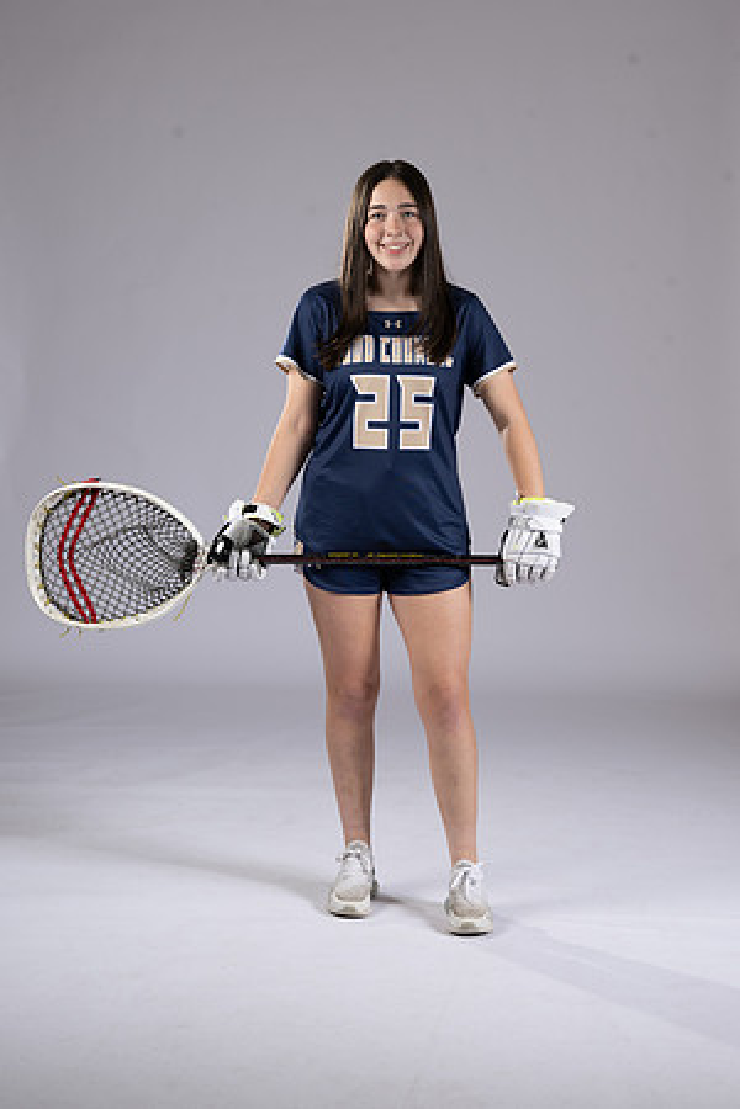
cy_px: 554
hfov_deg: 16.1
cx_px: 370
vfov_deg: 23.9
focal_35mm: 85
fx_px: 2621
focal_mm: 85
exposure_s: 1/200
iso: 250
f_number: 7.1
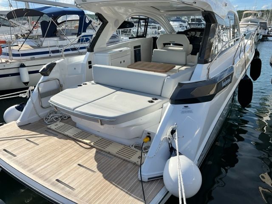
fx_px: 204
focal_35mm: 26
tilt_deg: -19.3
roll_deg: -0.4
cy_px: 102
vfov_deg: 53.1
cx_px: 136
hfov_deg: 67.3
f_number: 1.5
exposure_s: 1/3968
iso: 50
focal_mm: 5.7
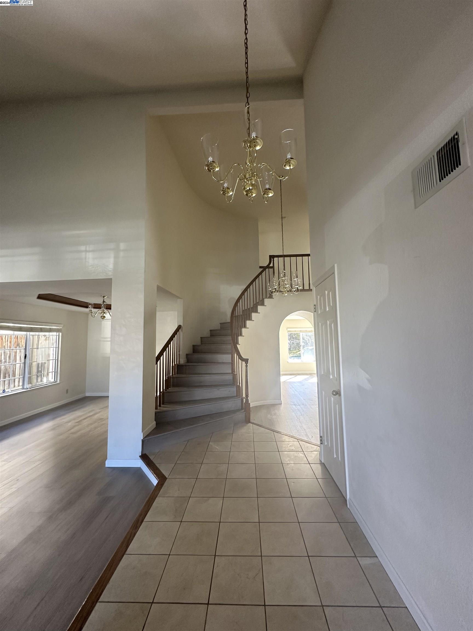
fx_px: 255
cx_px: 236
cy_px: 316
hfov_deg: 85.7
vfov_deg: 102.1
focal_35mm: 14
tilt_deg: +6.7
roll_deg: +0.4
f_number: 2.2
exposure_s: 1/120
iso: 250
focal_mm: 2.22
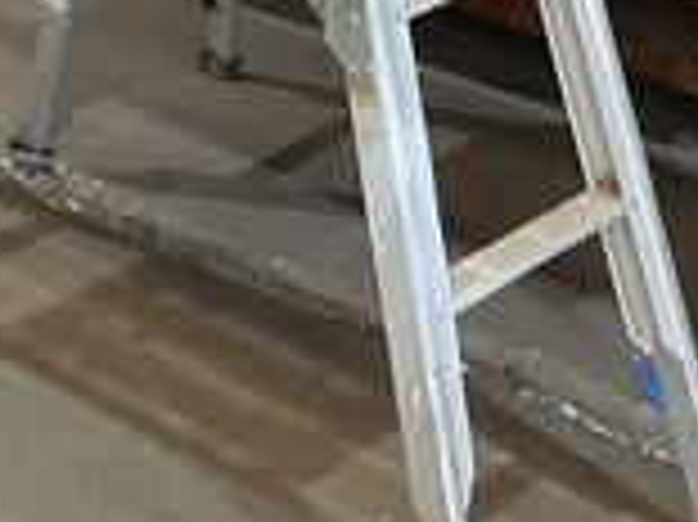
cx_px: 432
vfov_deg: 11.9
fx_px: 2418
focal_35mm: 120
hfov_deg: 16.4
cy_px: -180
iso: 160
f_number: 1.8
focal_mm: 3
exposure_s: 1/60
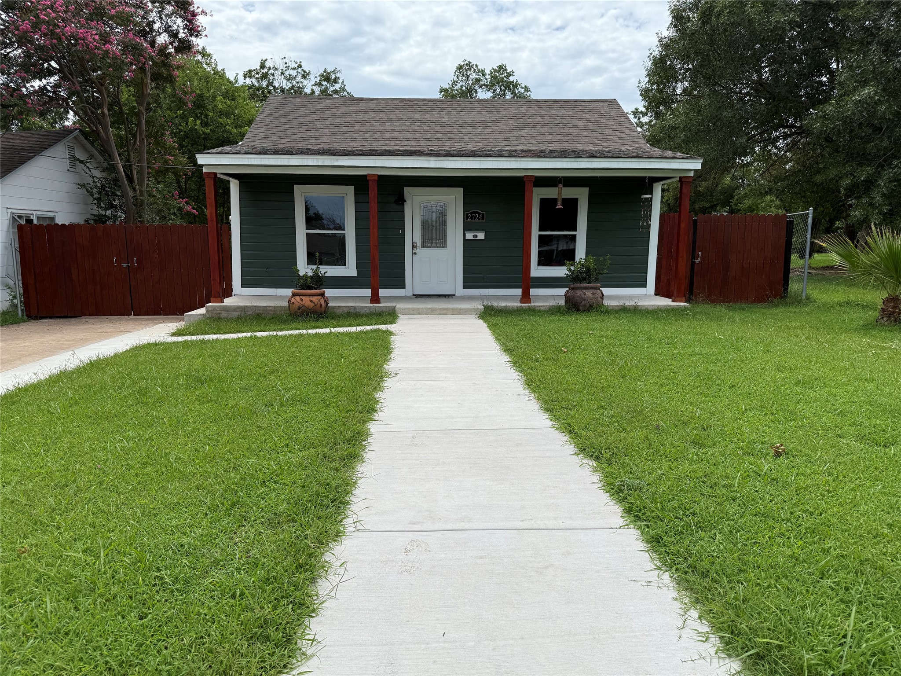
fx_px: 625
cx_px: 450
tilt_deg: -8.1
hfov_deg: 71.6
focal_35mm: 24
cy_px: 338
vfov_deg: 56.8
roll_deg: -0.5
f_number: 1.78
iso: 80
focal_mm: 6.76
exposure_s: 1/6173
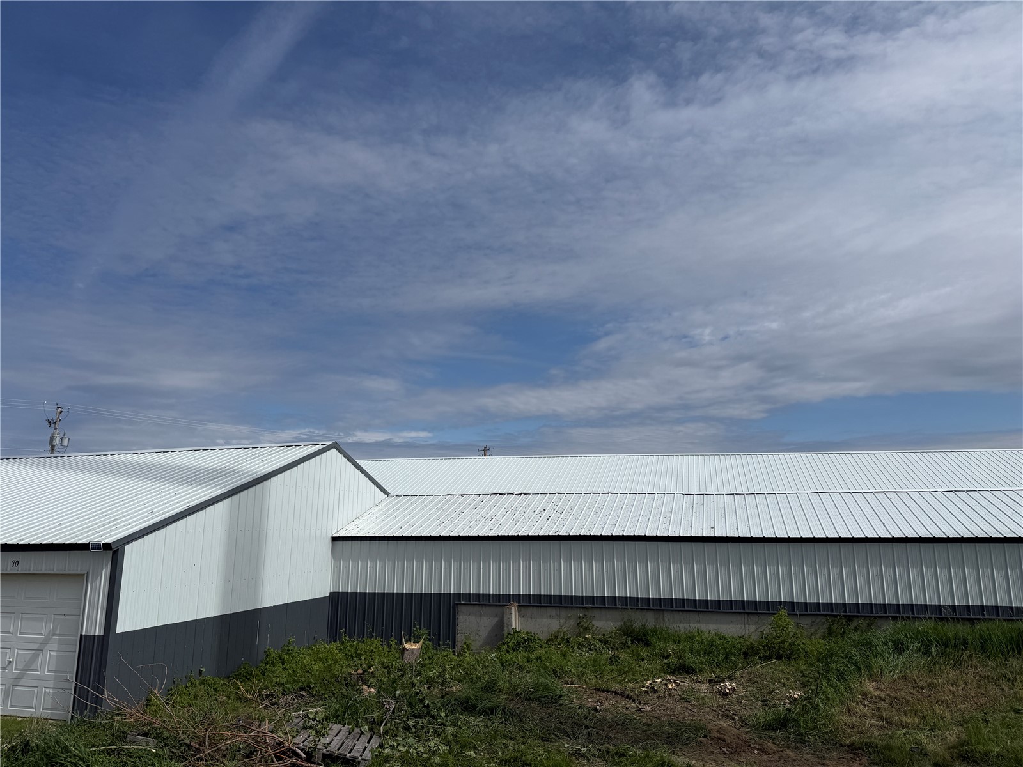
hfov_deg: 71.6
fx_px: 709
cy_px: 384
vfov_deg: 56.8
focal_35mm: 24
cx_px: 512
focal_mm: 6.76
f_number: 1.78
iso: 80
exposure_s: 1/14286
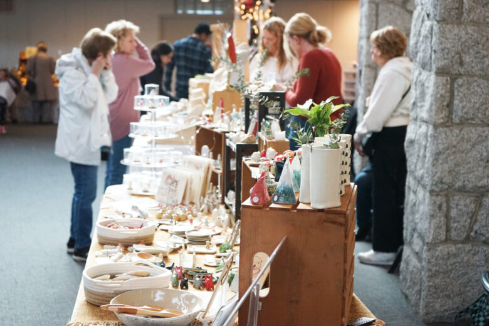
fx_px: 788
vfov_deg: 23.4
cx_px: 244
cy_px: 163
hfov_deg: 34.5
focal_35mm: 58
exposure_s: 1/250
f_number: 5.6
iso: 4000
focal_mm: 58
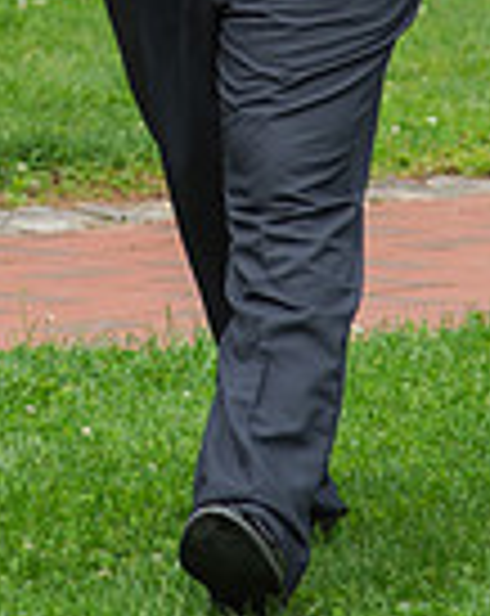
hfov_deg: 2.7
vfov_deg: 3.4
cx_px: -68
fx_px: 10422
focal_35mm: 573
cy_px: -232
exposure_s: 1/400
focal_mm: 98
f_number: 4
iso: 100
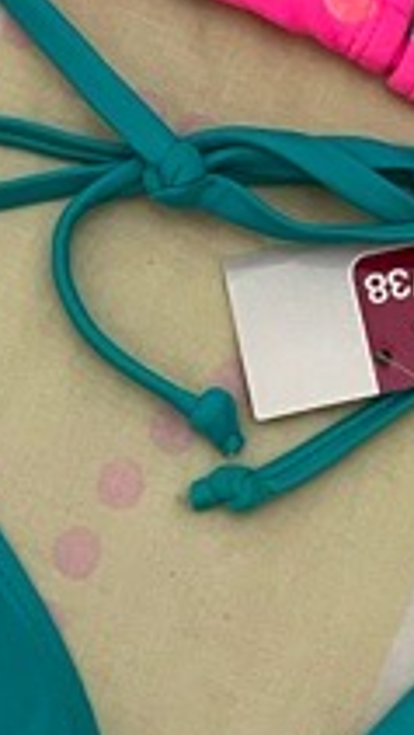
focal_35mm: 134
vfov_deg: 15.5
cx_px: 310
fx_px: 2610
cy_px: -98
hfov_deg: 9.1
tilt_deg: -69.5
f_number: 1.6
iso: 400
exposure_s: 1/50
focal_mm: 4.2
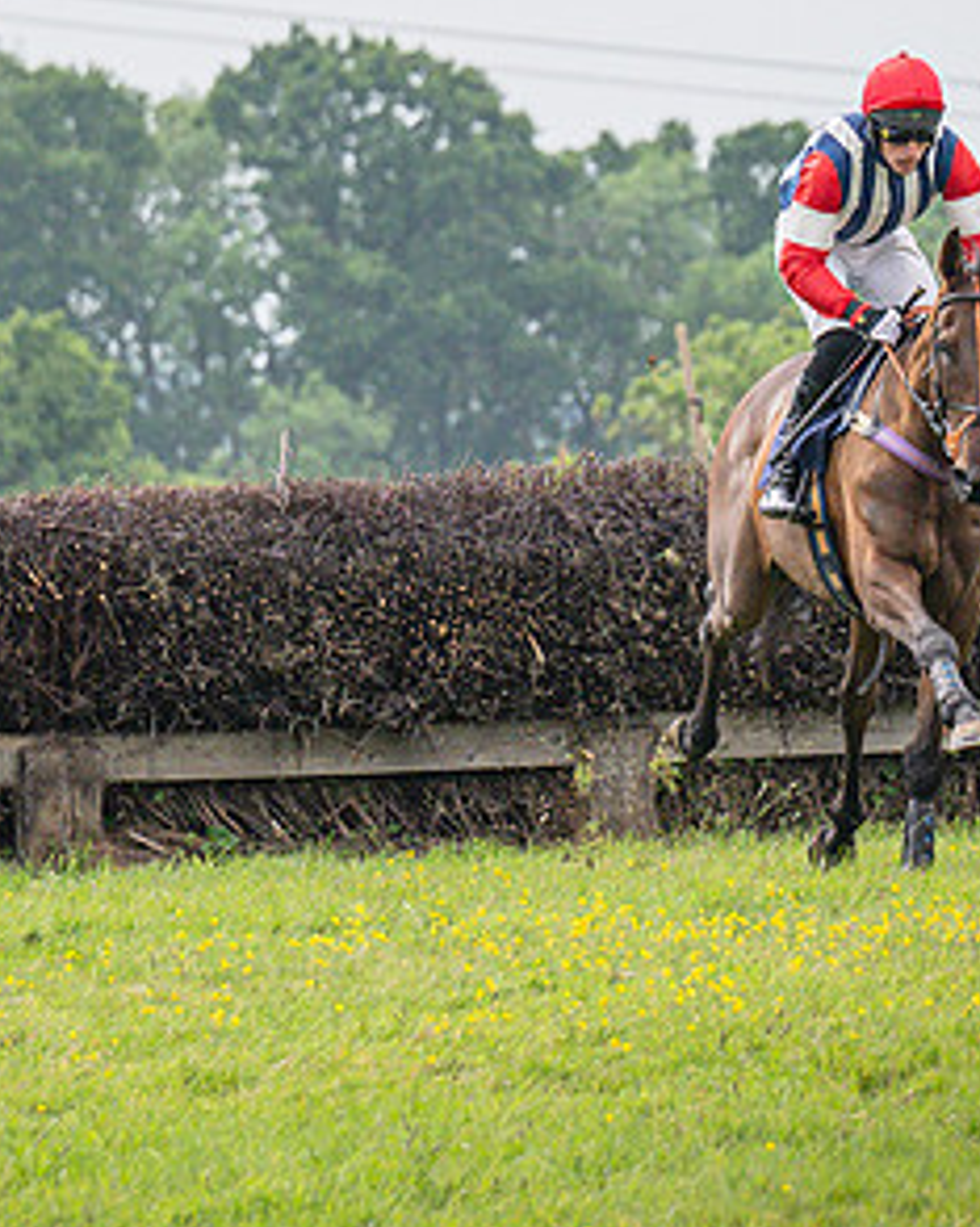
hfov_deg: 2.0
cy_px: 446
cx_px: 1075
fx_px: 28708
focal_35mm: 791
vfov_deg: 2.4
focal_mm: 160
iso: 400
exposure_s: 1/1600
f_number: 4.5
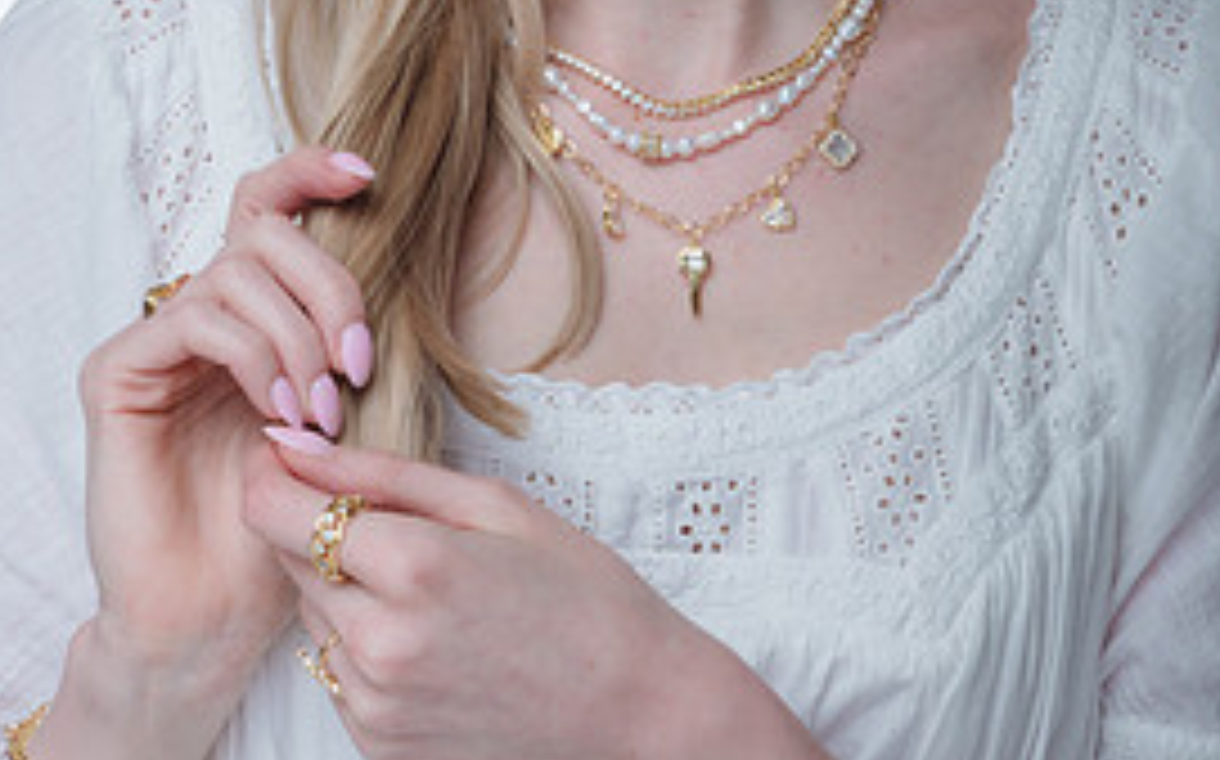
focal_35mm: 178
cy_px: -166
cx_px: 621
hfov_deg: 11.8
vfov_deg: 7.3
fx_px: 5915
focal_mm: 105
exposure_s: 1/250
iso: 200
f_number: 36
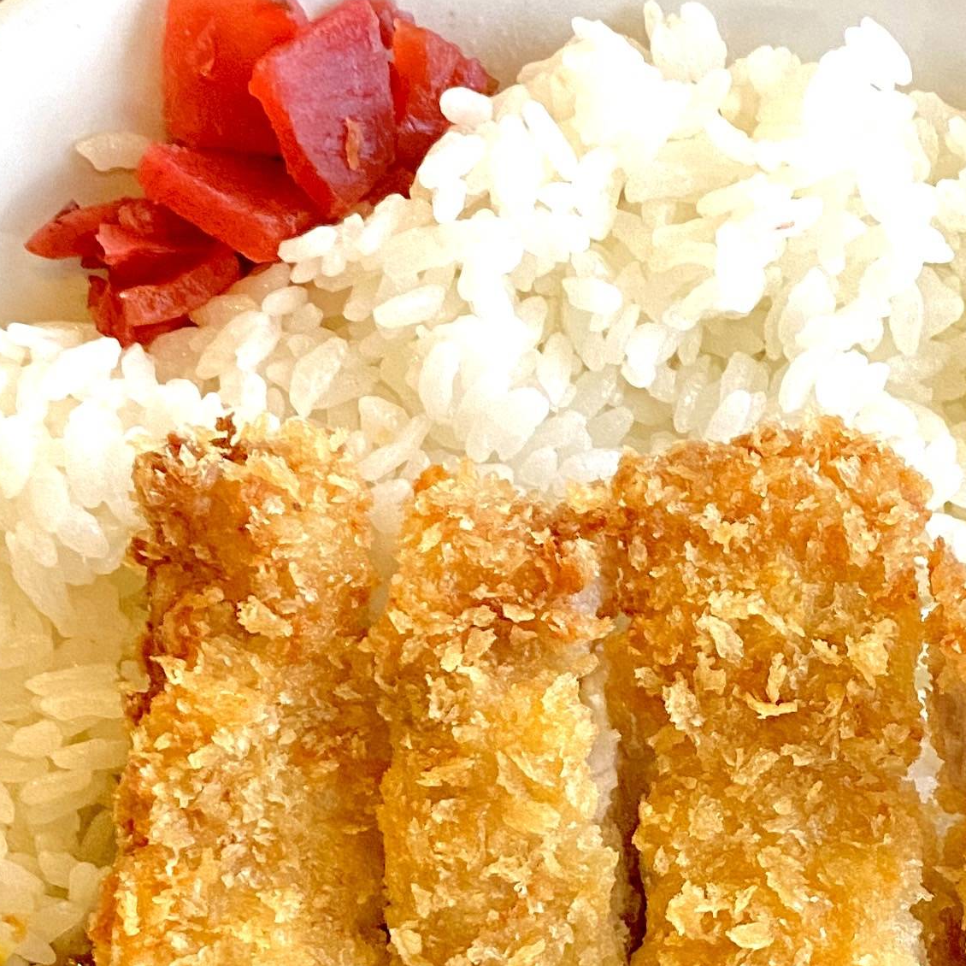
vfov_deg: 20.9
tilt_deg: -83.4
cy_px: 790
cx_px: 733
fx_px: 2589
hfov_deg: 21.0
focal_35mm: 82
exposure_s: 1/40
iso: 320
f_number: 1.8
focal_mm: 4.25
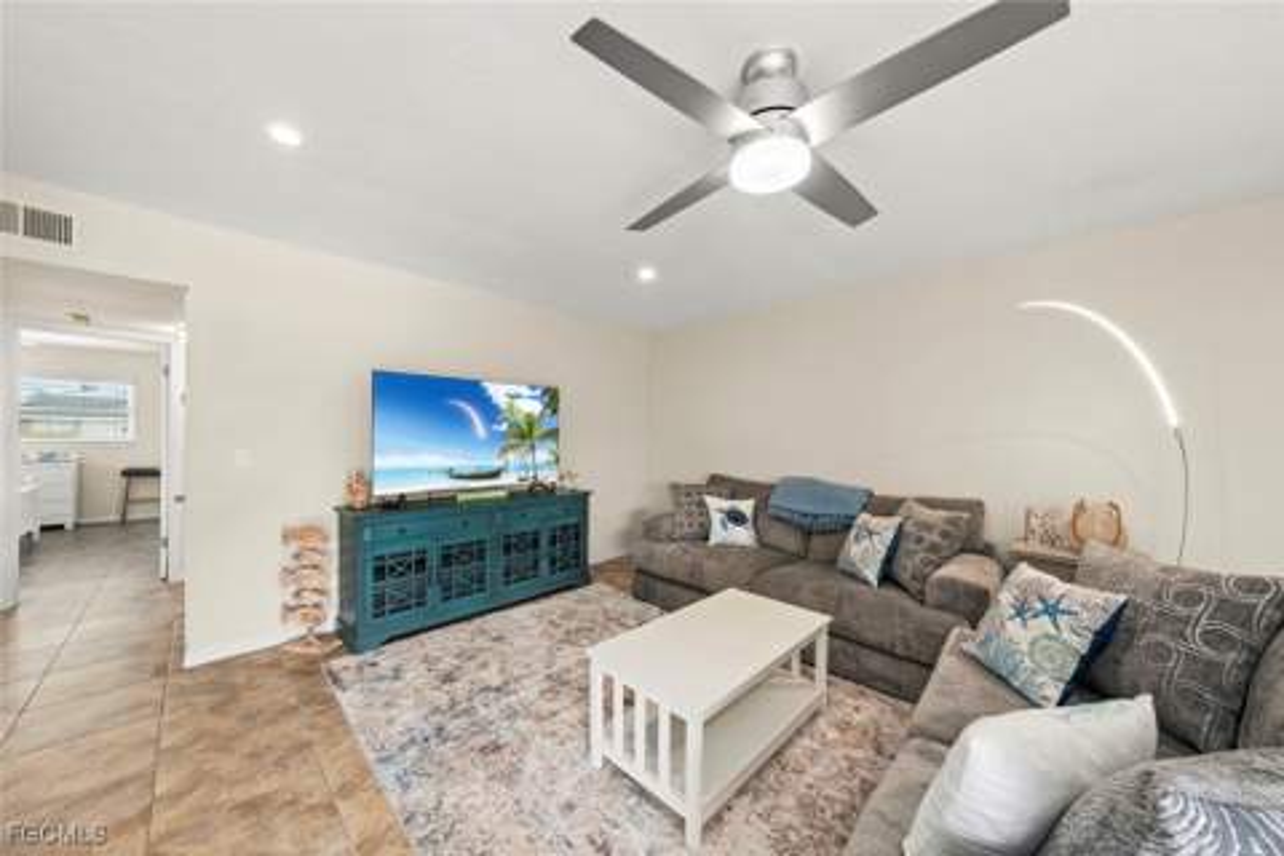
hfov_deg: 112.6
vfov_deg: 90.0
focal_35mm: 12
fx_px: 428
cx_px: 642
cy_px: 428
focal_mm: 12
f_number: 10
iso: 160
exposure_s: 1.6
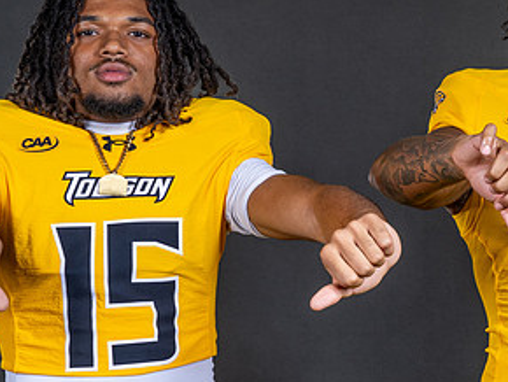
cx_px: 510
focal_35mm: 115
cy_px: 189
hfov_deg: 16.7
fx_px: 1689
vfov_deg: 12.9
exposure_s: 1/200
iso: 100
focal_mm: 42
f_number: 8
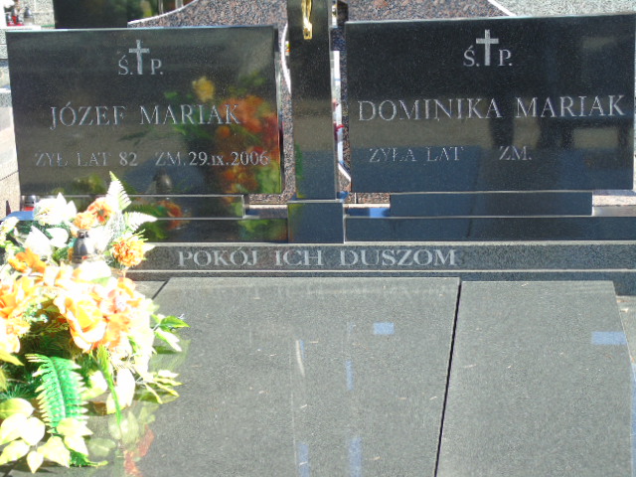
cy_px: 238
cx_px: 318
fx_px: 1304
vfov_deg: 20.7
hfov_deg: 27.4
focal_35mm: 71
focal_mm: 13
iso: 80
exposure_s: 1/80
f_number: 4.7
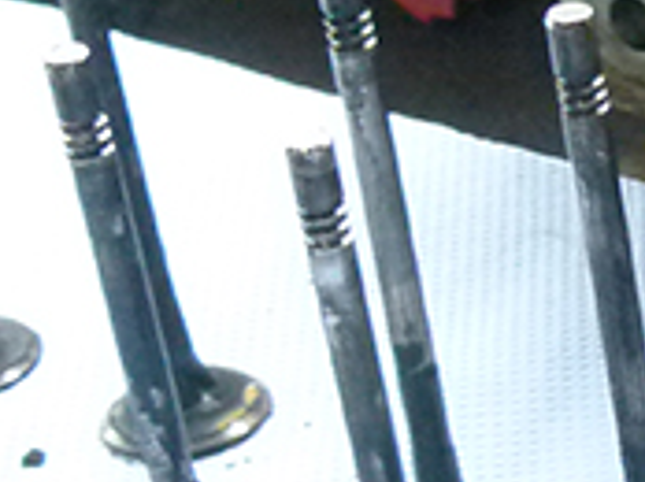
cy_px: 423
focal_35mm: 184
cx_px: 1431
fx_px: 3424
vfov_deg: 8.0
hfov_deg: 9.8
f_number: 3
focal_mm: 5.8
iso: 400
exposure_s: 1/60
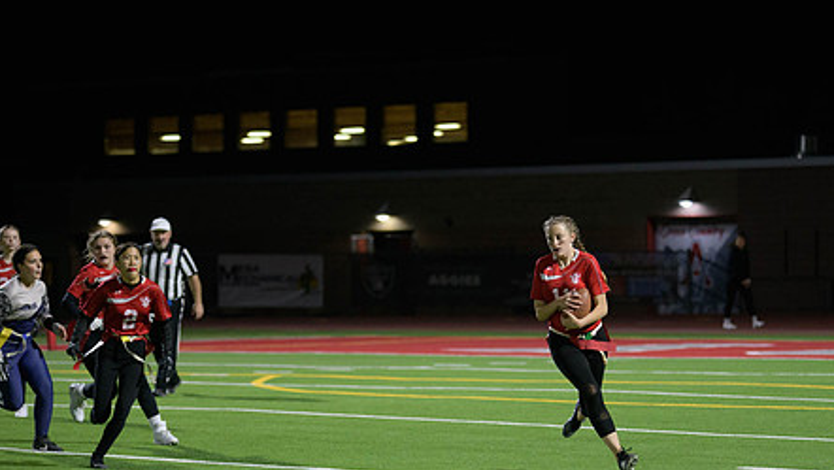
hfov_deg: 13.0
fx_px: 3650
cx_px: 500
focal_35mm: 165
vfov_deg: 7.4
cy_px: 324
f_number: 2.8
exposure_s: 1/640
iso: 2800
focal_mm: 120
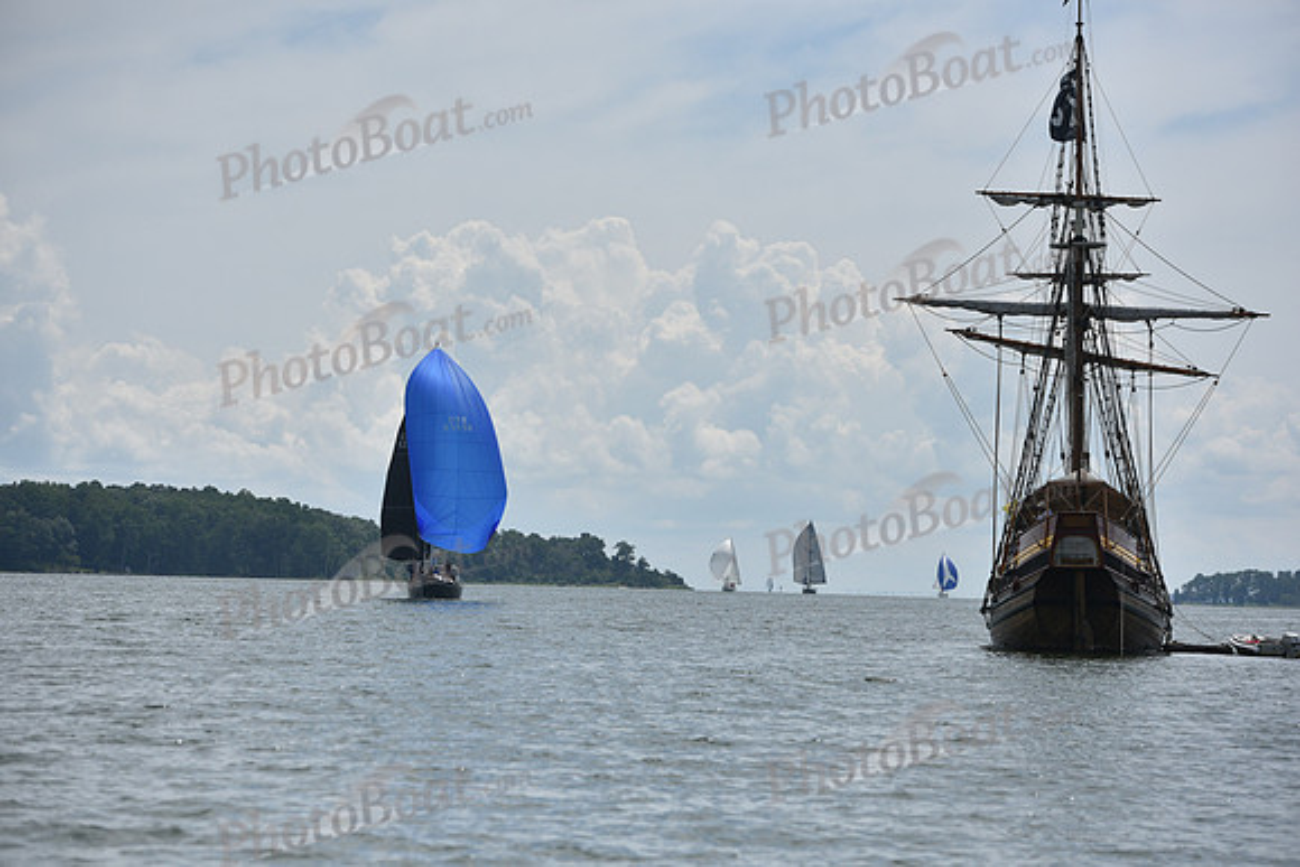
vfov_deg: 13.0
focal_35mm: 105
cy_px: 434
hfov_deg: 19.5
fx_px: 3792
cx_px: 650
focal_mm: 105
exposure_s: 1/8000
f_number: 4
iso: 320
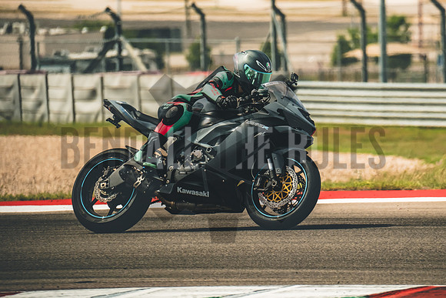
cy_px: 127
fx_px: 5459
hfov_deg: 4.7
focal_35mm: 441
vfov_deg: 3.1
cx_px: 279
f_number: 5
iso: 500
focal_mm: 234.8
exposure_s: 1/1600
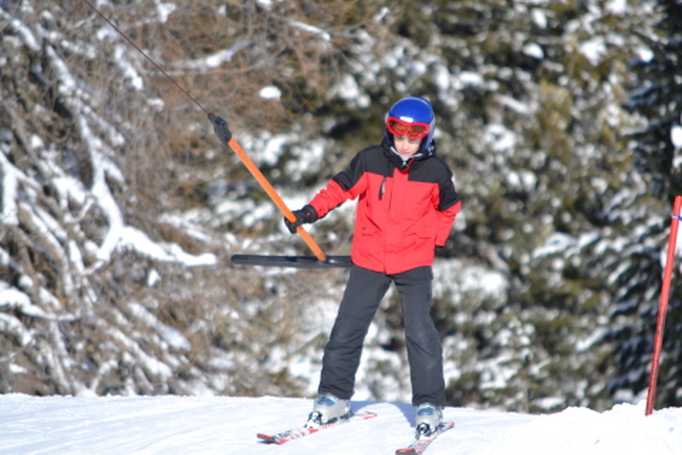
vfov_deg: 3.1
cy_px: 228
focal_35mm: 450
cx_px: 341
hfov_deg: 4.6
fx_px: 8524
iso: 400
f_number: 6.3
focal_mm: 300
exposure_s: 1/1600
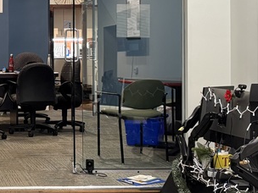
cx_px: -31
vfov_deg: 17.8
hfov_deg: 22.4
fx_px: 611
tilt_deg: +1.1
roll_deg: +0.3
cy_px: 39
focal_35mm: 82
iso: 250
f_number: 1.6
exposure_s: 1/60
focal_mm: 5.96
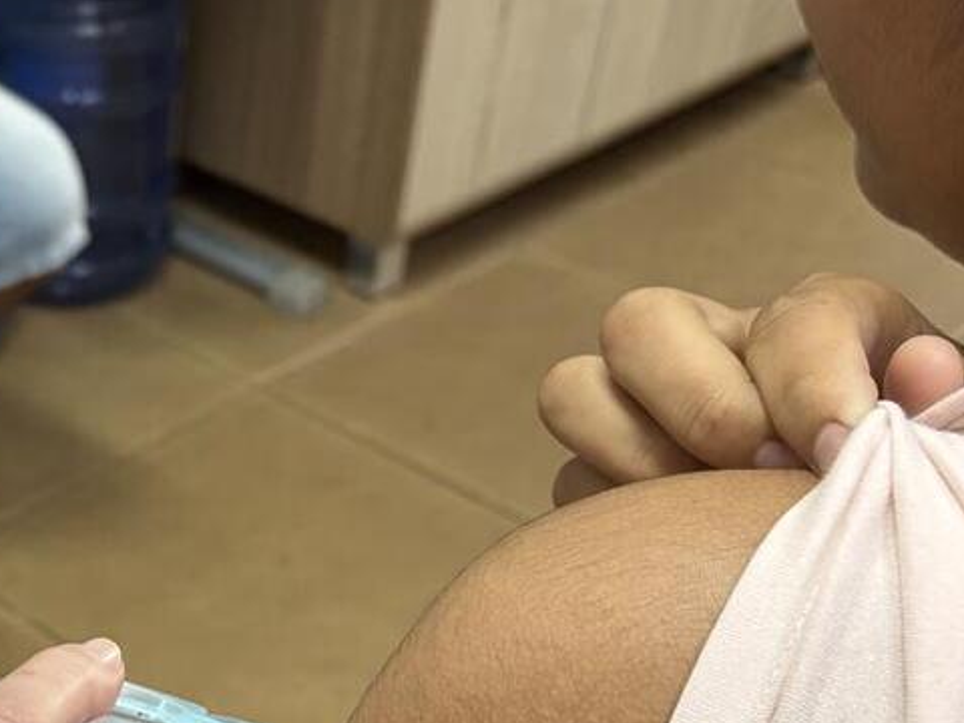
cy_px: 695
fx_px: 1810
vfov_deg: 21.9
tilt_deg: -40.4
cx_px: -14
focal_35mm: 65
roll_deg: -0.6
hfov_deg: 27.9
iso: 200
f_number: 1.6
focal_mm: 5.96
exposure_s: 1/60
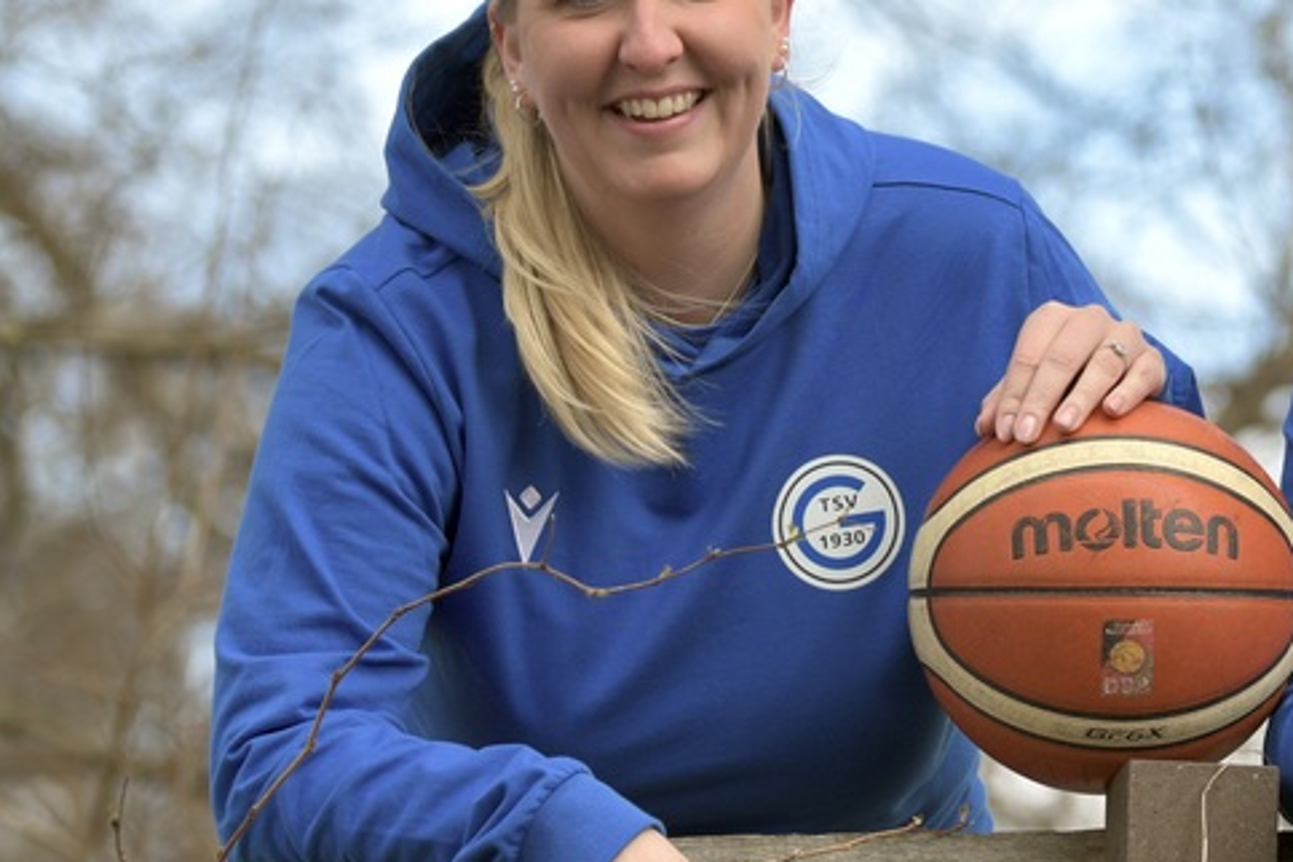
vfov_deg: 4.5
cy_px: 462
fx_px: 10882
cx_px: 1191
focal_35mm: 303
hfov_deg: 6.8
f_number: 3.5
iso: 100
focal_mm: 102
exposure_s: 1/500
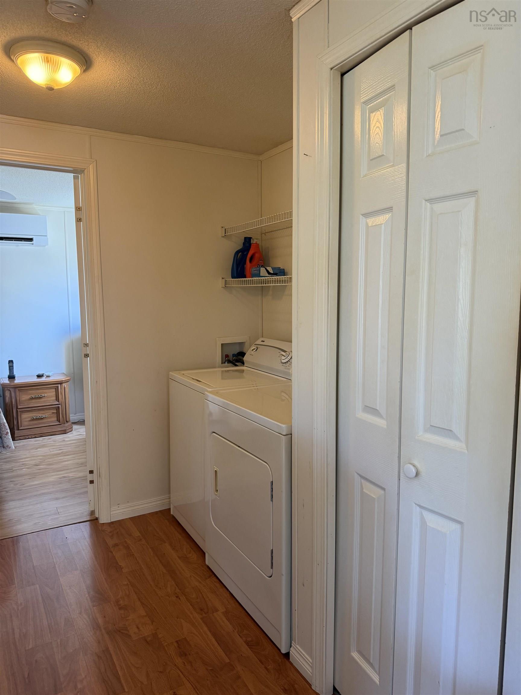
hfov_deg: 56.8
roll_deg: +0.1
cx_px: 260
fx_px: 482
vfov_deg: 71.6
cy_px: 348
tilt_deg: -6.0
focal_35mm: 24
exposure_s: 1/60
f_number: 1.78
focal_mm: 6.76
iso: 250
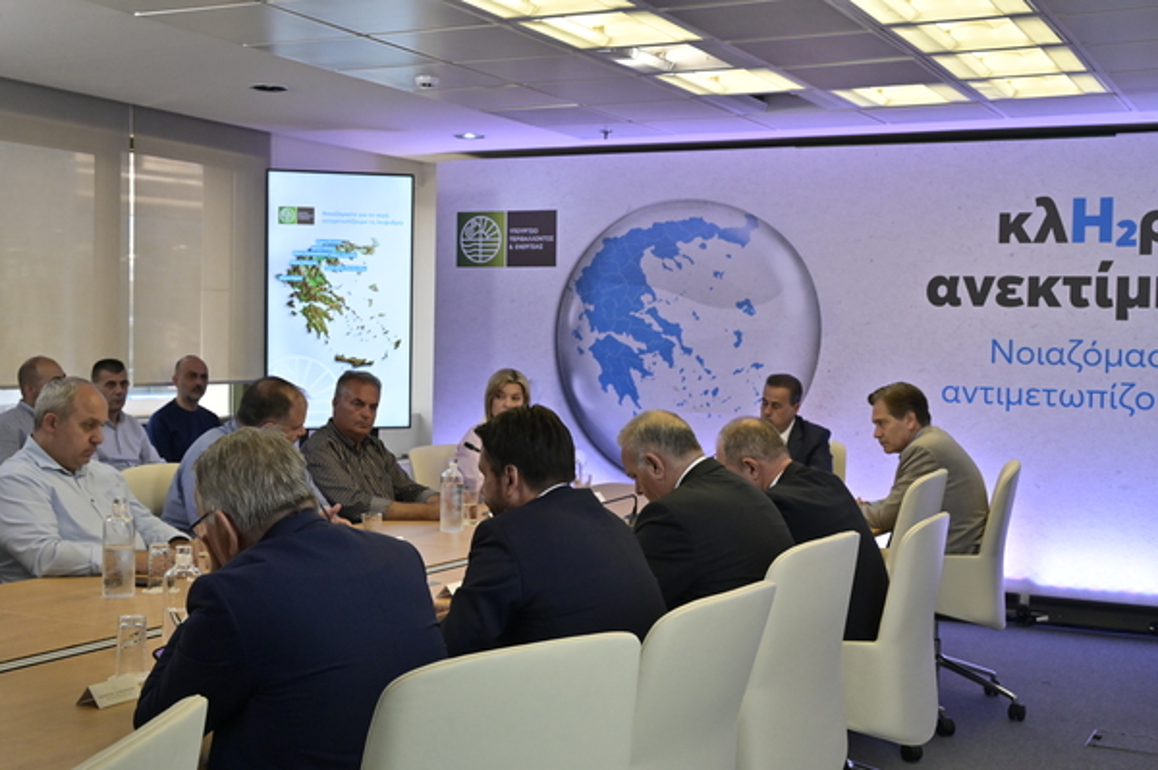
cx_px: 579
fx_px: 1414
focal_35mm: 44
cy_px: 385
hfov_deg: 44.5
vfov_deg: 30.5
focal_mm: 44
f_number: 10
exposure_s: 1/200
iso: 4000
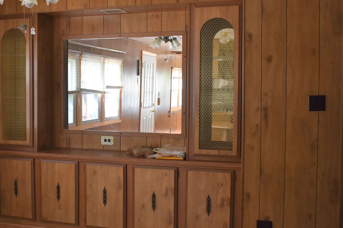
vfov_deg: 28.7
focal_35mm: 47
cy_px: 114
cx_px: 115
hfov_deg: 41.4
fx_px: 448
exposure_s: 1/80
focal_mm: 18
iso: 800
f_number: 4.5
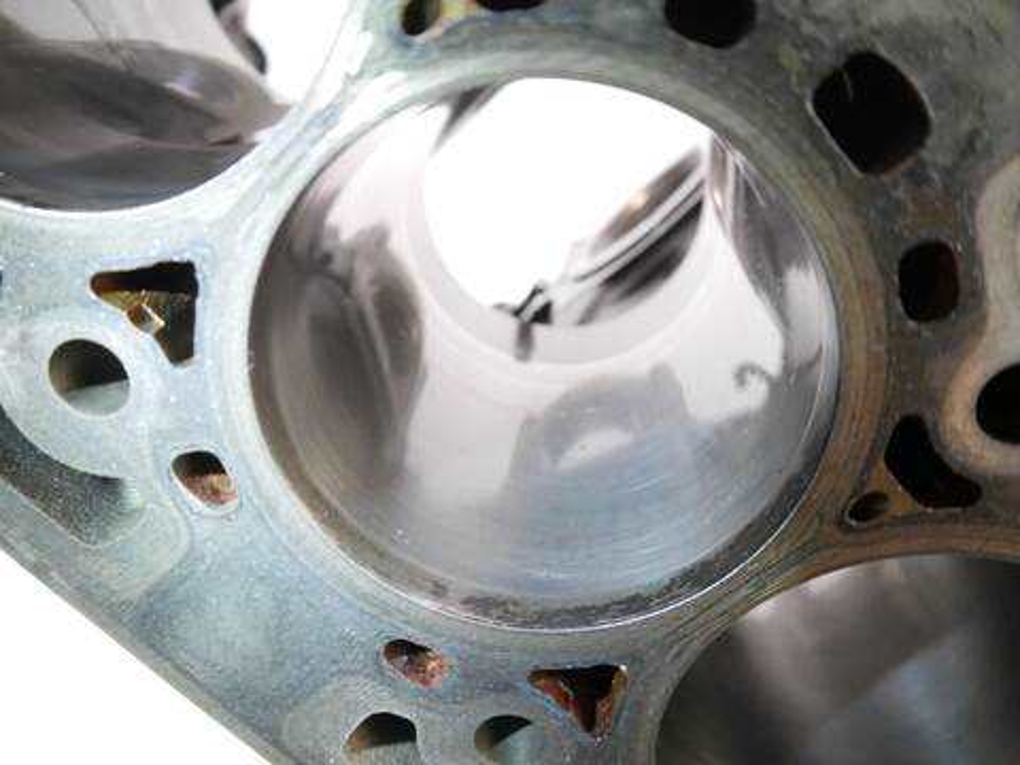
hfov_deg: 63.4
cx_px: 510
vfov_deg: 49.7
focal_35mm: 28
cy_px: 382
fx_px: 825
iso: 3200
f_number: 3.5
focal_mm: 14
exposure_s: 1/100
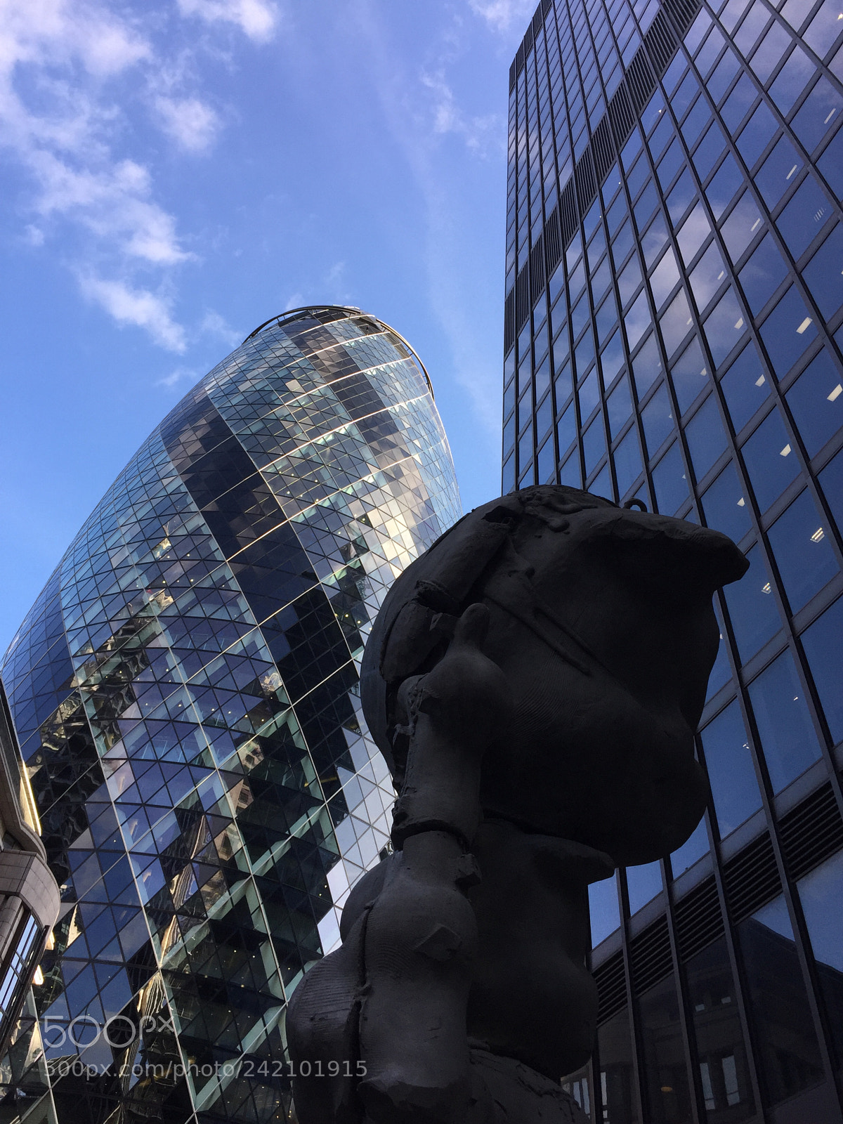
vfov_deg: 61.7
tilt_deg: +49.7
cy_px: 562
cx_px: 422
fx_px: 942
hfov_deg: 48.2
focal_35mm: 29
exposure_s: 1/380
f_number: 2.2
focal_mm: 4.15
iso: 32
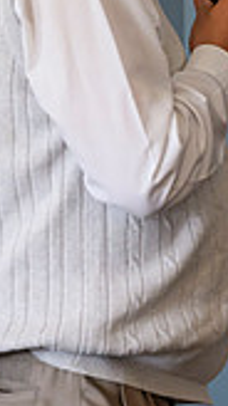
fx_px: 5783
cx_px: 600
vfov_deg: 4.0
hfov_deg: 2.2
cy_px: -61
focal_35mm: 537
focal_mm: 145
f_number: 4
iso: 4000
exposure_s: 1/500
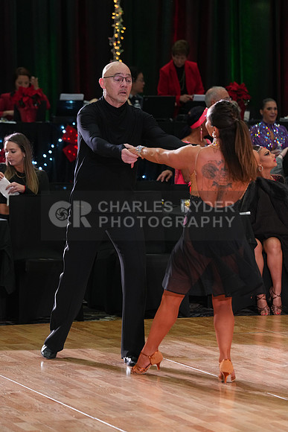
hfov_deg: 7.5
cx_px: 144
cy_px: 216
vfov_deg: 11.3
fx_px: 2183
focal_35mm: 182
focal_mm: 182
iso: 2500
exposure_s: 1/200
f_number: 5
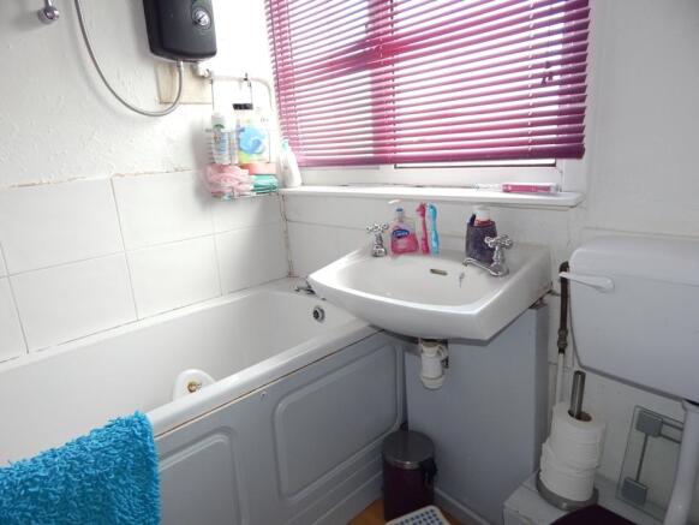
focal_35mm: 22
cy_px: 262
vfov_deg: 61.1
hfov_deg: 76.4
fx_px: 444
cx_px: 350
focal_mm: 4
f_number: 3
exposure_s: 1/30
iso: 125
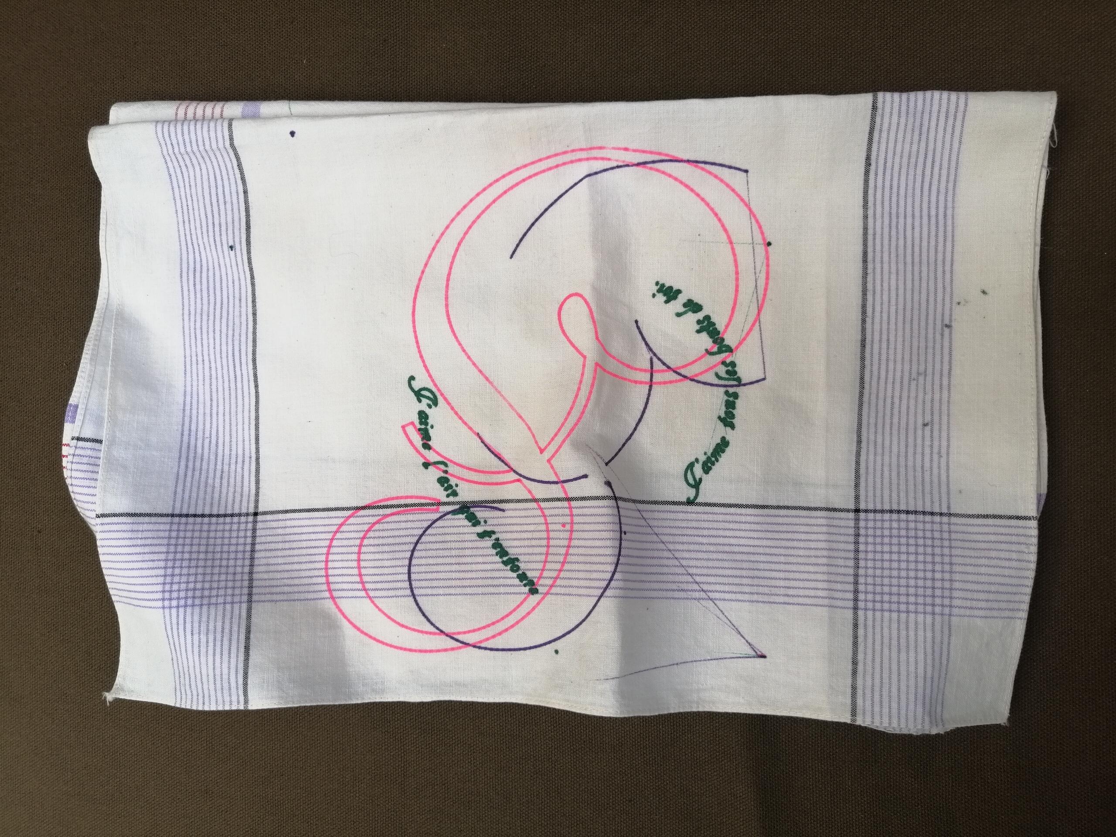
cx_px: 558
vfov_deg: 51.4
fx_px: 870
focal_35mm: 27
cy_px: 418
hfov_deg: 65.3
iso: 50
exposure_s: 1/145
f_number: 1.8
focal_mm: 3.95
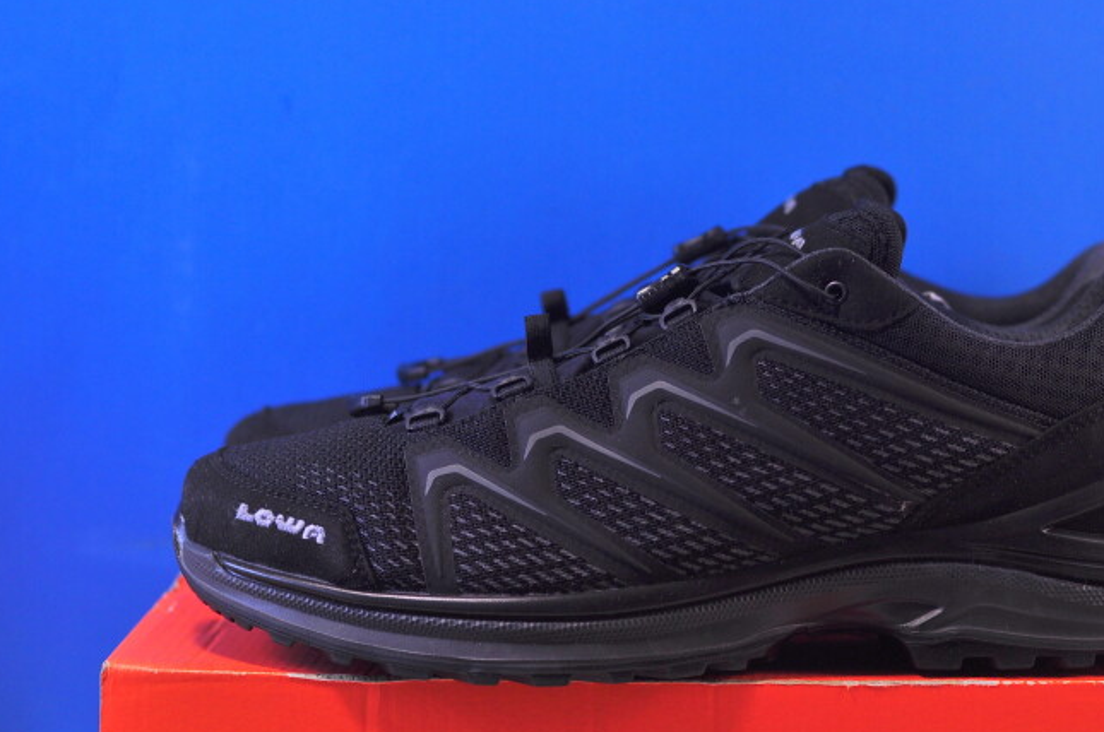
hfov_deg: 21.9
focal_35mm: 93
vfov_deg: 14.7
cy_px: 321
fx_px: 2848
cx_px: 673
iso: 250
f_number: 3.2
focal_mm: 50
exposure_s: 1/250
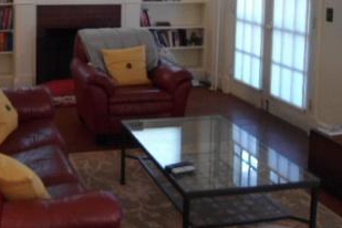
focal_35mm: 56
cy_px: 35
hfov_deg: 35.0
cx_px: 95
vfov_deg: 23.7
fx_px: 532
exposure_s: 1/30
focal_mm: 4.7
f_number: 2.8
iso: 400
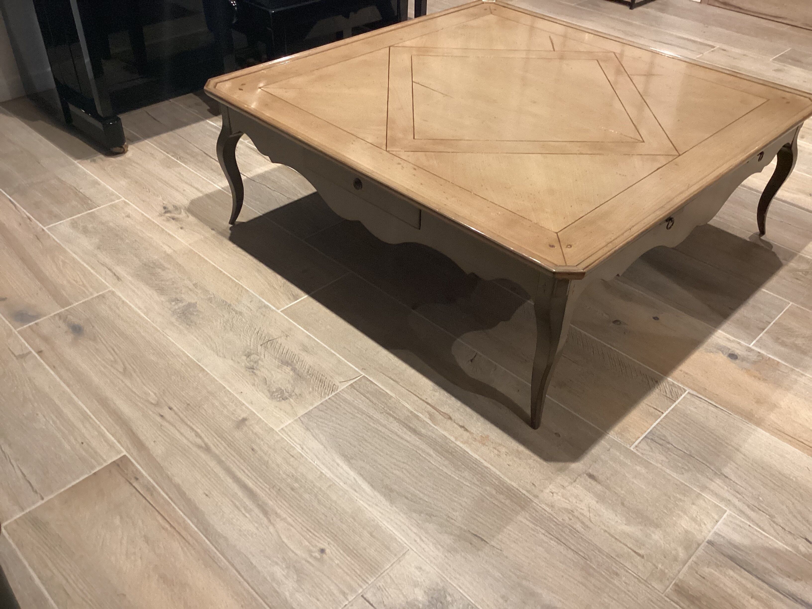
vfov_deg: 45.4
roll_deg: -3.1
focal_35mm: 31
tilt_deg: -37.5
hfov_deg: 58.4
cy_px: 304
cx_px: 406
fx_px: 727
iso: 320
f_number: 2.4
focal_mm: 3.3
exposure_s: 1/33
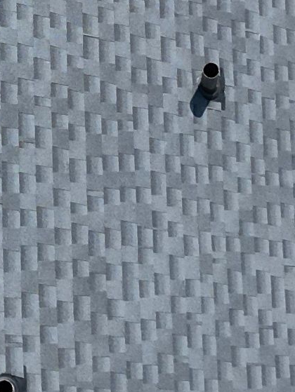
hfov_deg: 8.6
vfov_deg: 11.3
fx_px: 1964
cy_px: -25
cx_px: 65
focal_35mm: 173
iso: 130
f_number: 1.7
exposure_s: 1/2000
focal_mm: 6.72
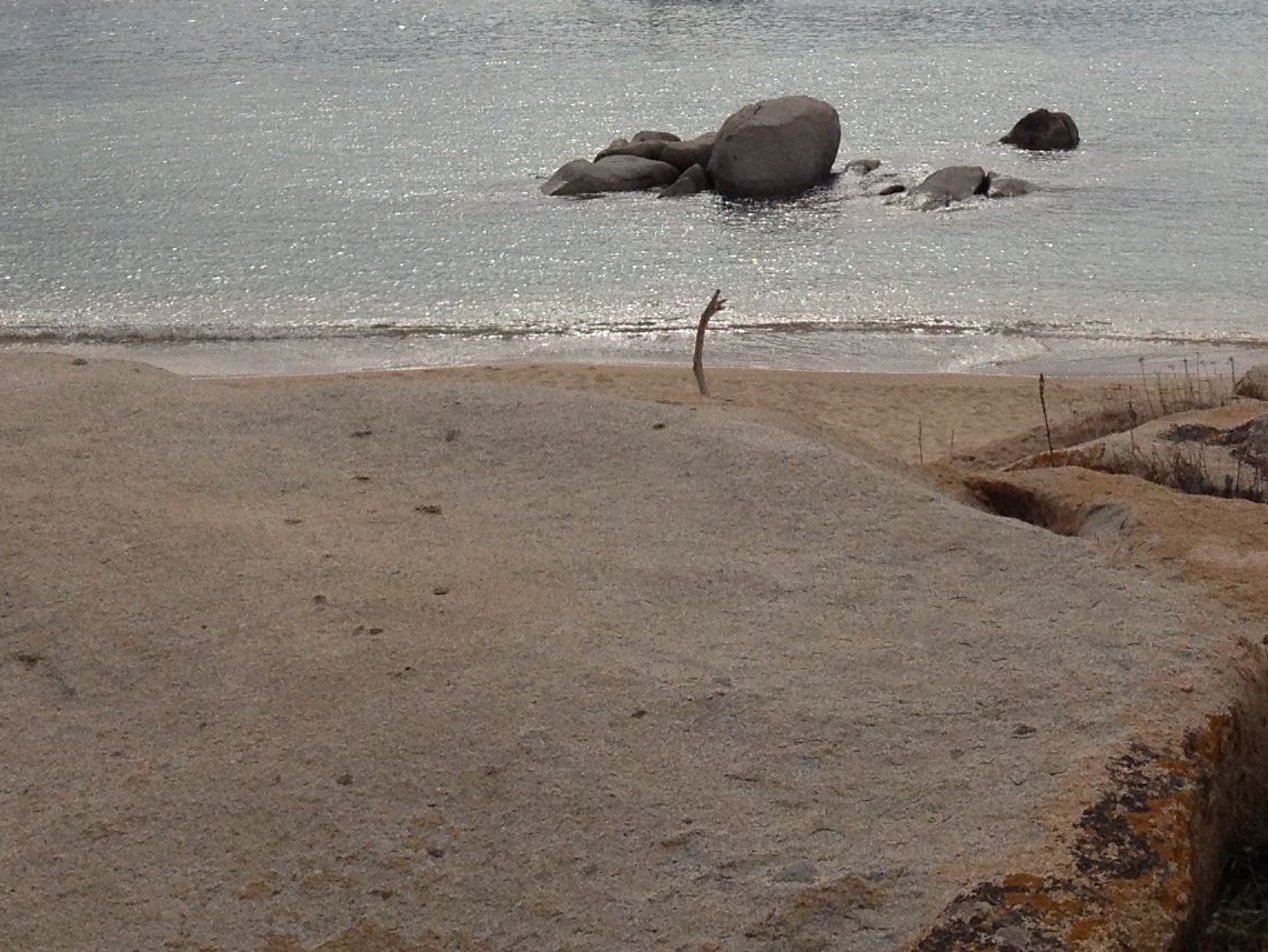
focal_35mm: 100
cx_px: 803
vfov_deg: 14.4
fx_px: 3664
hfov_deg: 19.6
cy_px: -146
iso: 64
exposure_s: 1/3690
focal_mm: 4.28
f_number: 2.4
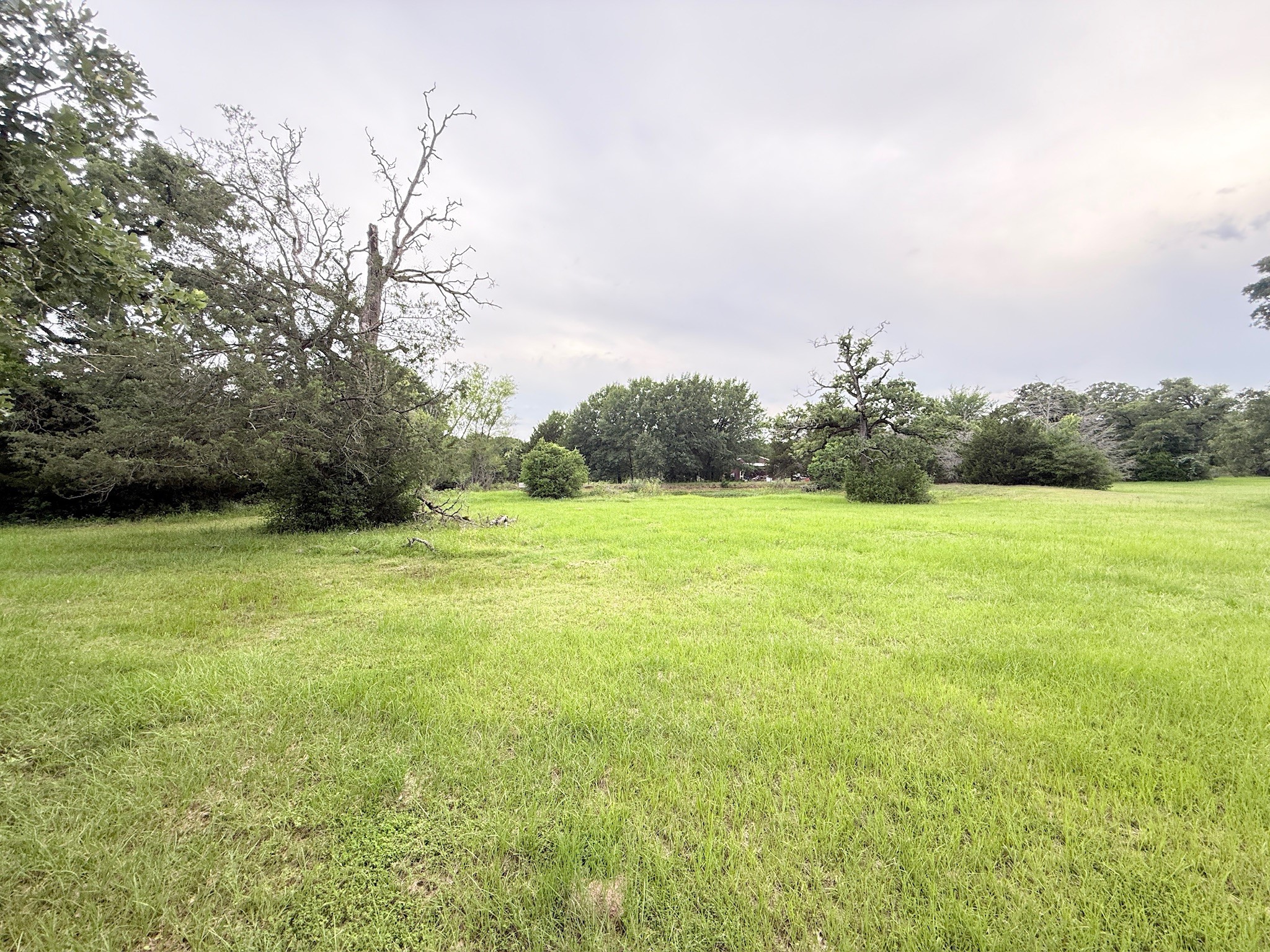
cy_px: 476
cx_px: 635
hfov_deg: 102.1
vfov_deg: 85.7
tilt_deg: -0.8
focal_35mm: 14
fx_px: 514
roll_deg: +0.2
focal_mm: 2.22
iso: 64
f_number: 2.2
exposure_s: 1/111
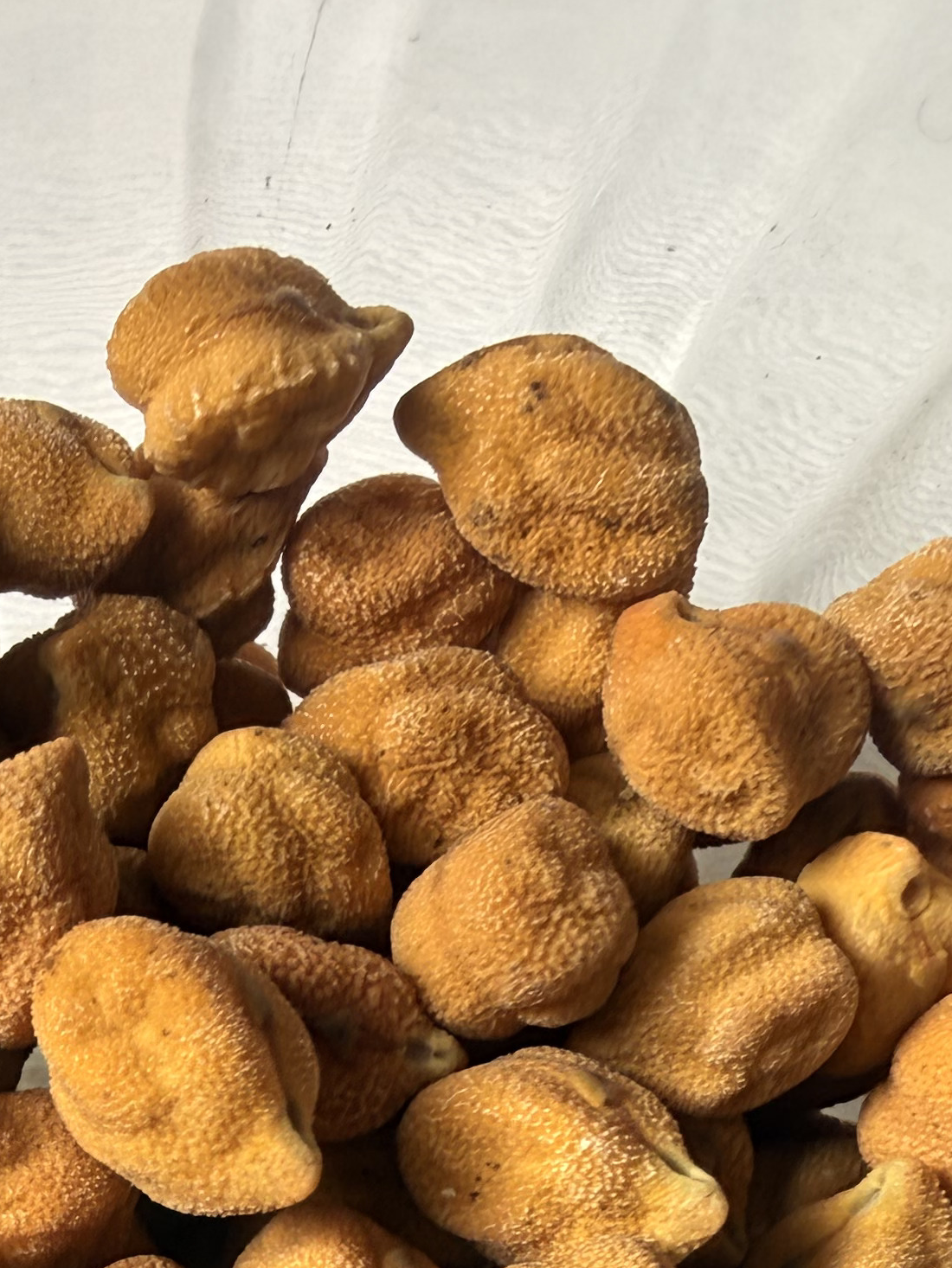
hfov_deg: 21.2
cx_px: -75
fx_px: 2419
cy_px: 1487
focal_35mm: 66
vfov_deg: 26.4
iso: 64
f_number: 2.2
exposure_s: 1/247
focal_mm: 2.22
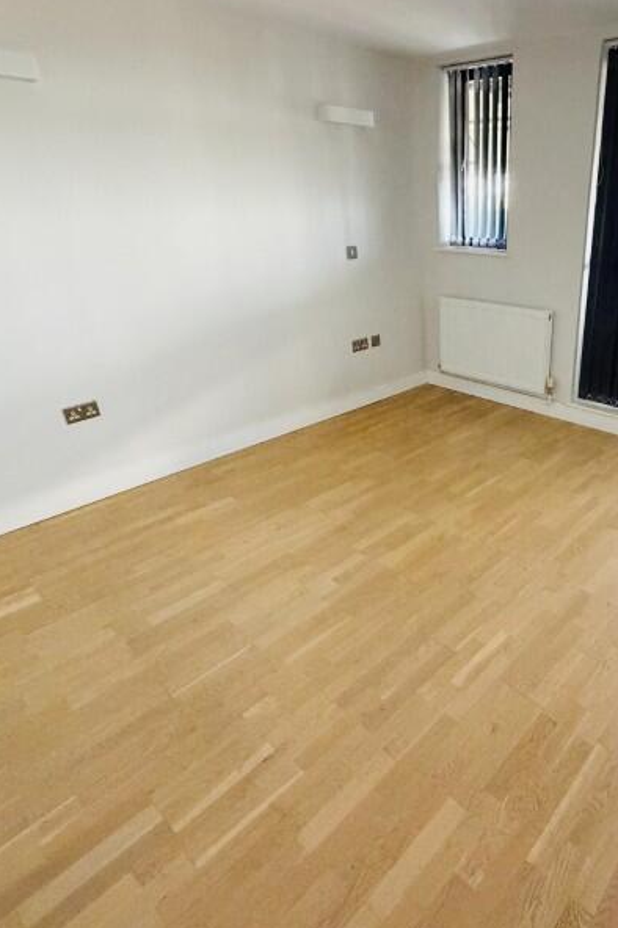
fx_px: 541
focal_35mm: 21
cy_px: 434
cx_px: 485
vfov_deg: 81.1
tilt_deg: -23.6
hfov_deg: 55.6
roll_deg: -0.9
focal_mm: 2.22
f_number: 2.2
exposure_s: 1/50
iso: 500
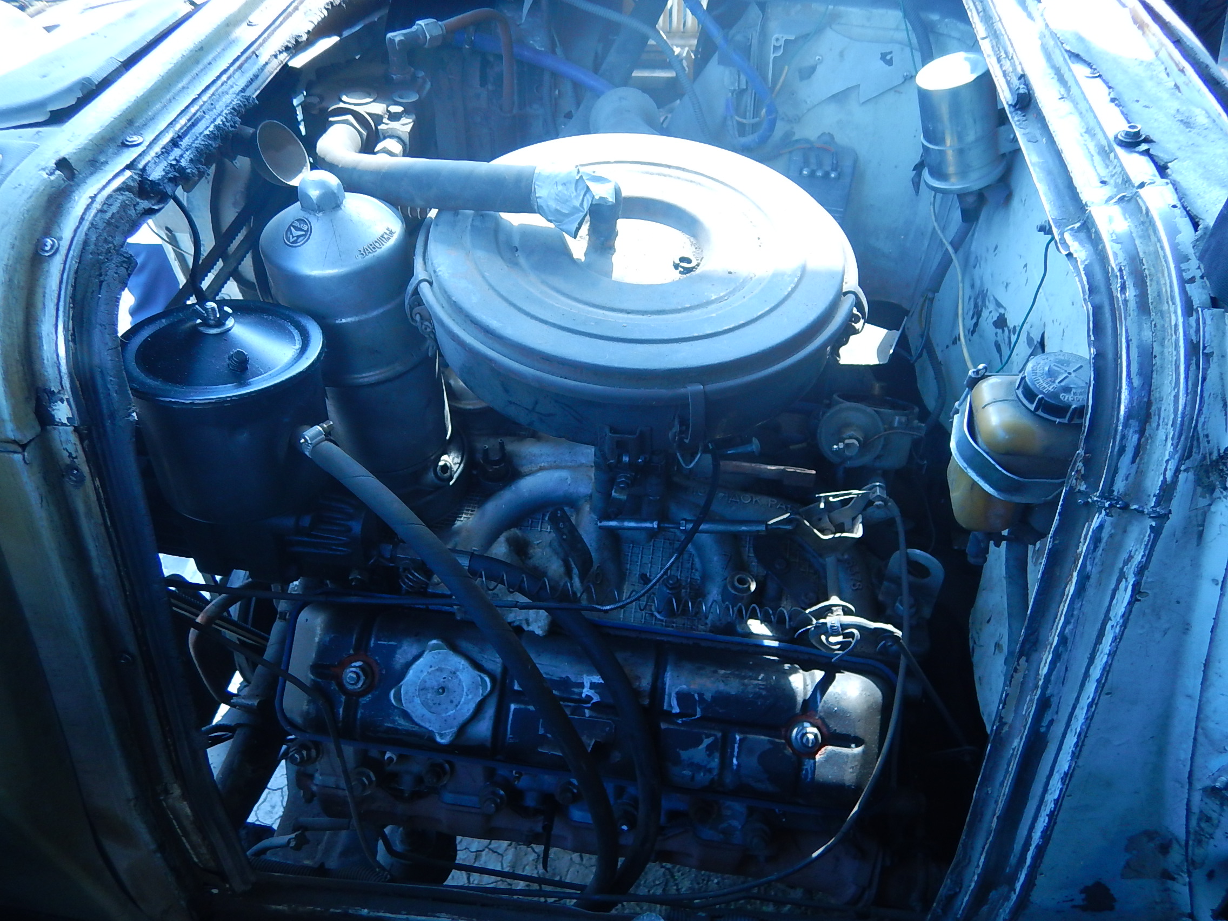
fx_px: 851
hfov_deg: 71.6
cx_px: 614
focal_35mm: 24
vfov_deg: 56.8
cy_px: 460
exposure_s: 1/60
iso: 125
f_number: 2.8
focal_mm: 4.3
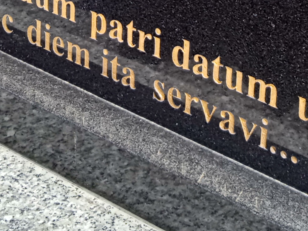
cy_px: -158
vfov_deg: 12.2
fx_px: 1005
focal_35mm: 113
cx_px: 225
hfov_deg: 17.3
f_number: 2.2
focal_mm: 3.43
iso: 115
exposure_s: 1/591
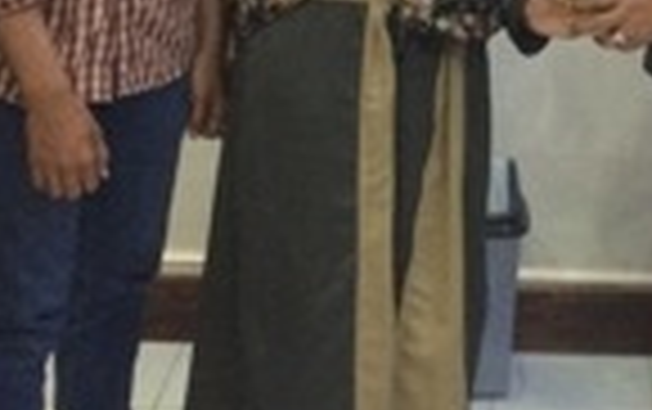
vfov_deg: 13.7
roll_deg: -1.2
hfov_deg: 21.7
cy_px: 32
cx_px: 486
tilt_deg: -16.1
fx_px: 1690
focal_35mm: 95
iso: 320
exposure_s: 1/25
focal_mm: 4.15
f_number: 2.2
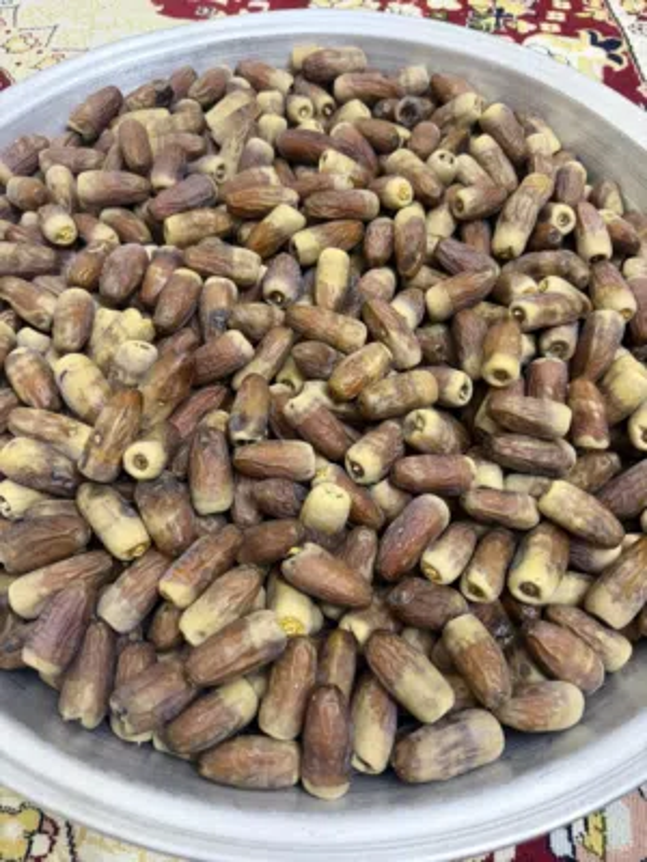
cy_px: 431
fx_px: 598
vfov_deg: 71.6
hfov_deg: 56.8
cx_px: 324
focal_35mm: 24
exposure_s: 1/60
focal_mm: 6.76
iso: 640
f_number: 1.78
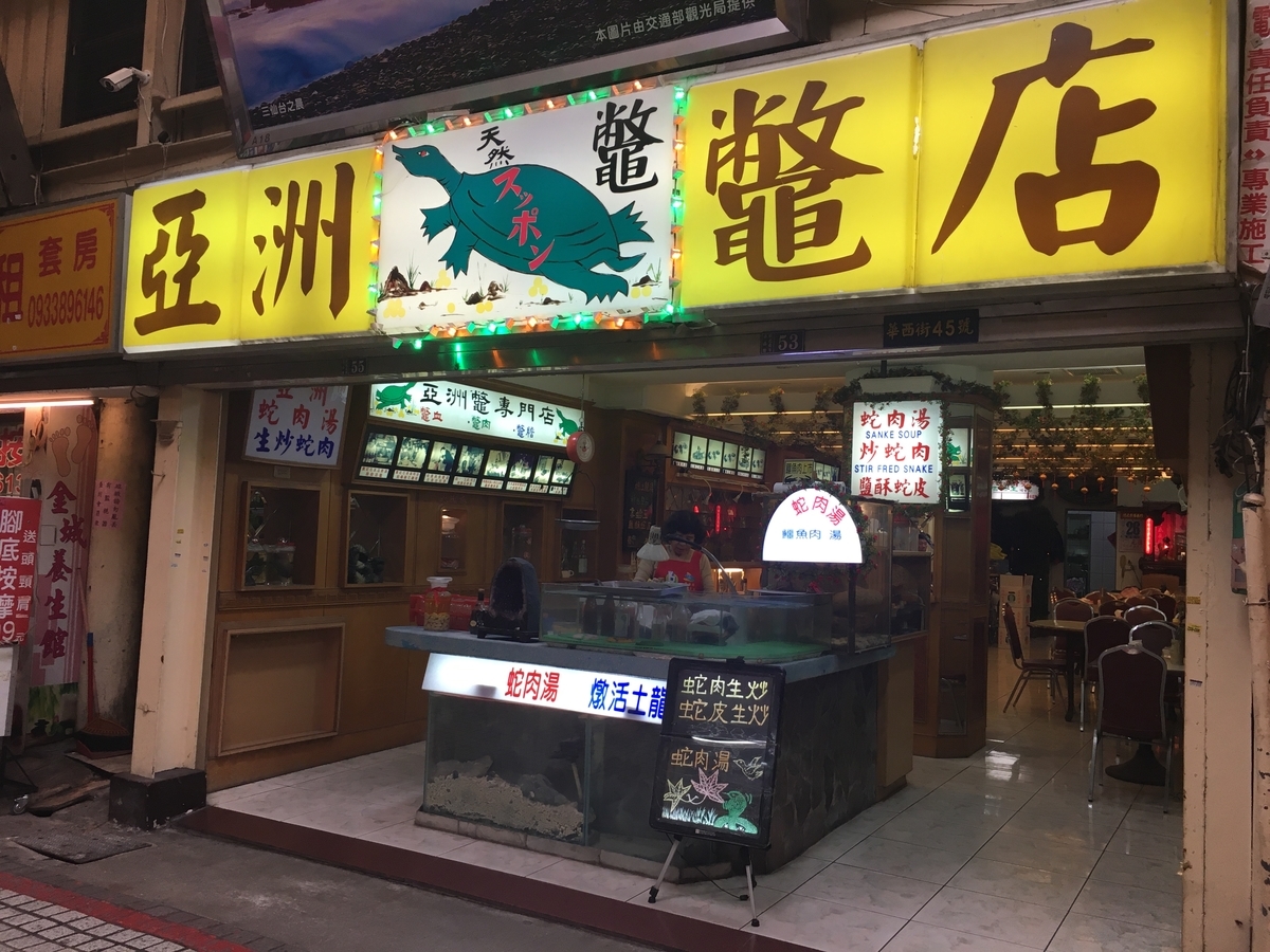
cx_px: 635
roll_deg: -3.1
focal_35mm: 29
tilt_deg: +3.0
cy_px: 476
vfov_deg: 48.2
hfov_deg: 61.7
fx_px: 1064
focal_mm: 4.15
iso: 25
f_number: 2.2
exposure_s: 1/40
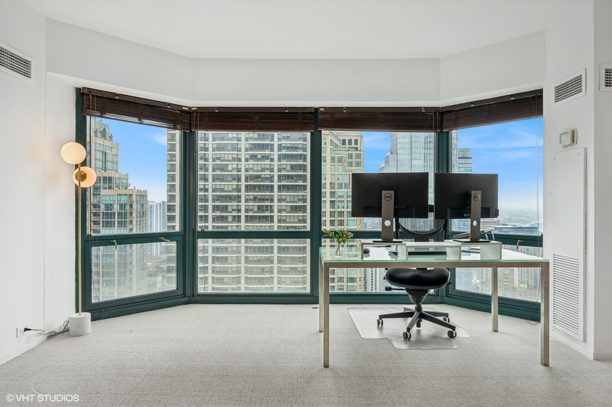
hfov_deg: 77.4
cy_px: 204
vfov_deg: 56.1
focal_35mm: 22
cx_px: 306
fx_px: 382
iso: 100
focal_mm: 22.5
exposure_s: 1/25
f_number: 10
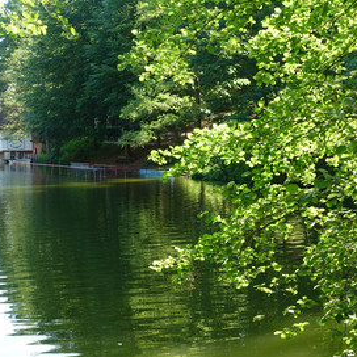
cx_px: 201
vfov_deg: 21.7
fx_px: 933
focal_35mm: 80
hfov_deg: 21.6
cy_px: 179
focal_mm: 22.92
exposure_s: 1/80
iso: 125
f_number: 4.5
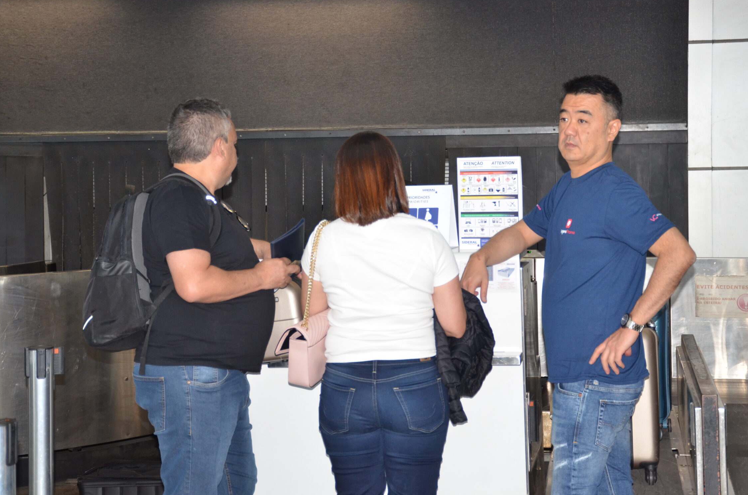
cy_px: 214
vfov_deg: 16.6
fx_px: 1700
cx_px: 397
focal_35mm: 82
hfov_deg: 24.8
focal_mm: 48
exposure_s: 1/60
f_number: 4.5
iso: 800
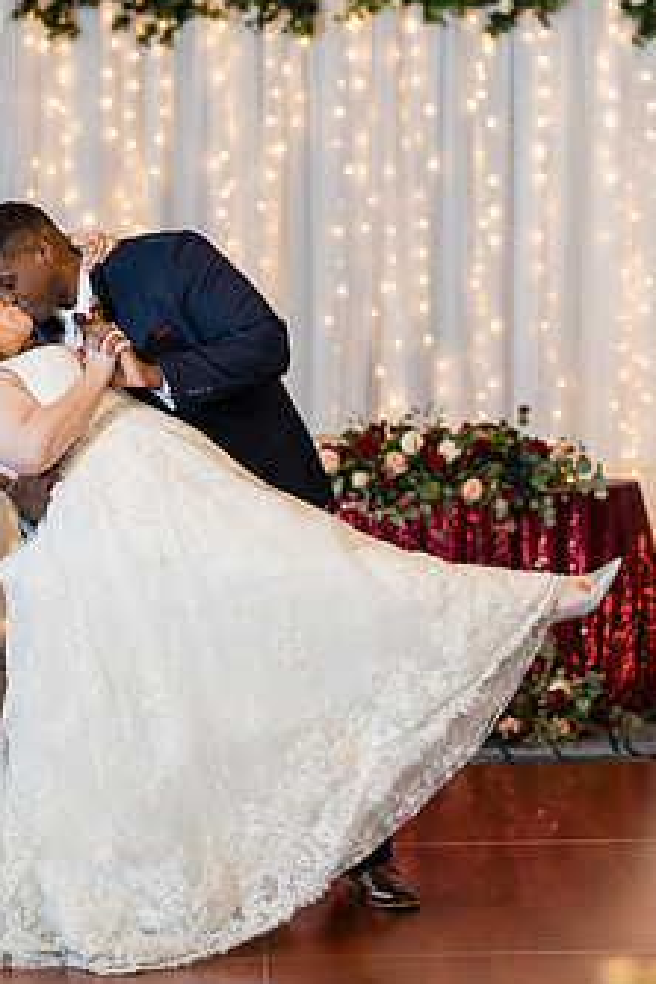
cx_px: 496
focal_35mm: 107
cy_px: 401
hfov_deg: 12.8
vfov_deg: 19.1
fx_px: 2924
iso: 500
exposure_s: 1/250
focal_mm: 50
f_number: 1.4
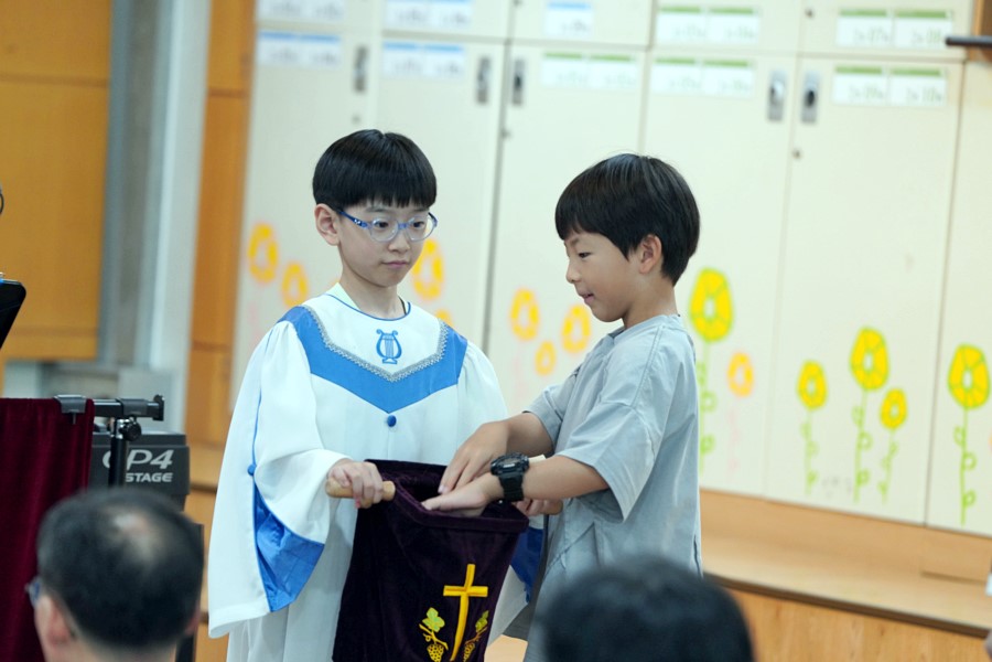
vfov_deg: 6.9
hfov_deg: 10.3
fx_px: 5511
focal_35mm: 200
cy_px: 331
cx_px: 496
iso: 2500
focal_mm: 200
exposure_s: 1/250
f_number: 4
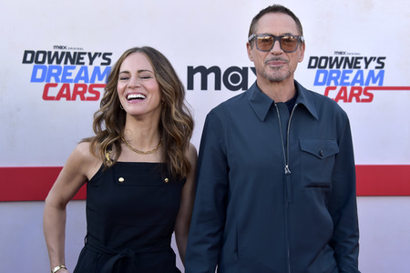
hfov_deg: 32.4
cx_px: 205
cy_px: 136
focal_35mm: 62
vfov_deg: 21.9
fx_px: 706
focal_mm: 62
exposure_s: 1/250
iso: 200
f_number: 6.3
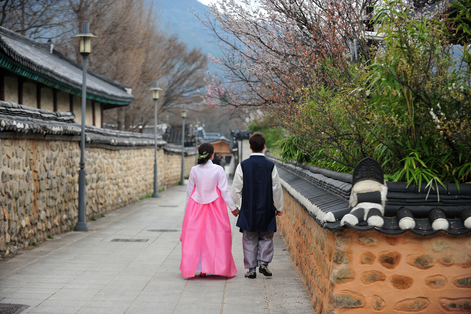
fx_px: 1020
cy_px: 157
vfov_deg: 17.5
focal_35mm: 78
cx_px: 236
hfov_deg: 26.0
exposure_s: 1/2500
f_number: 2.8
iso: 800
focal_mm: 78
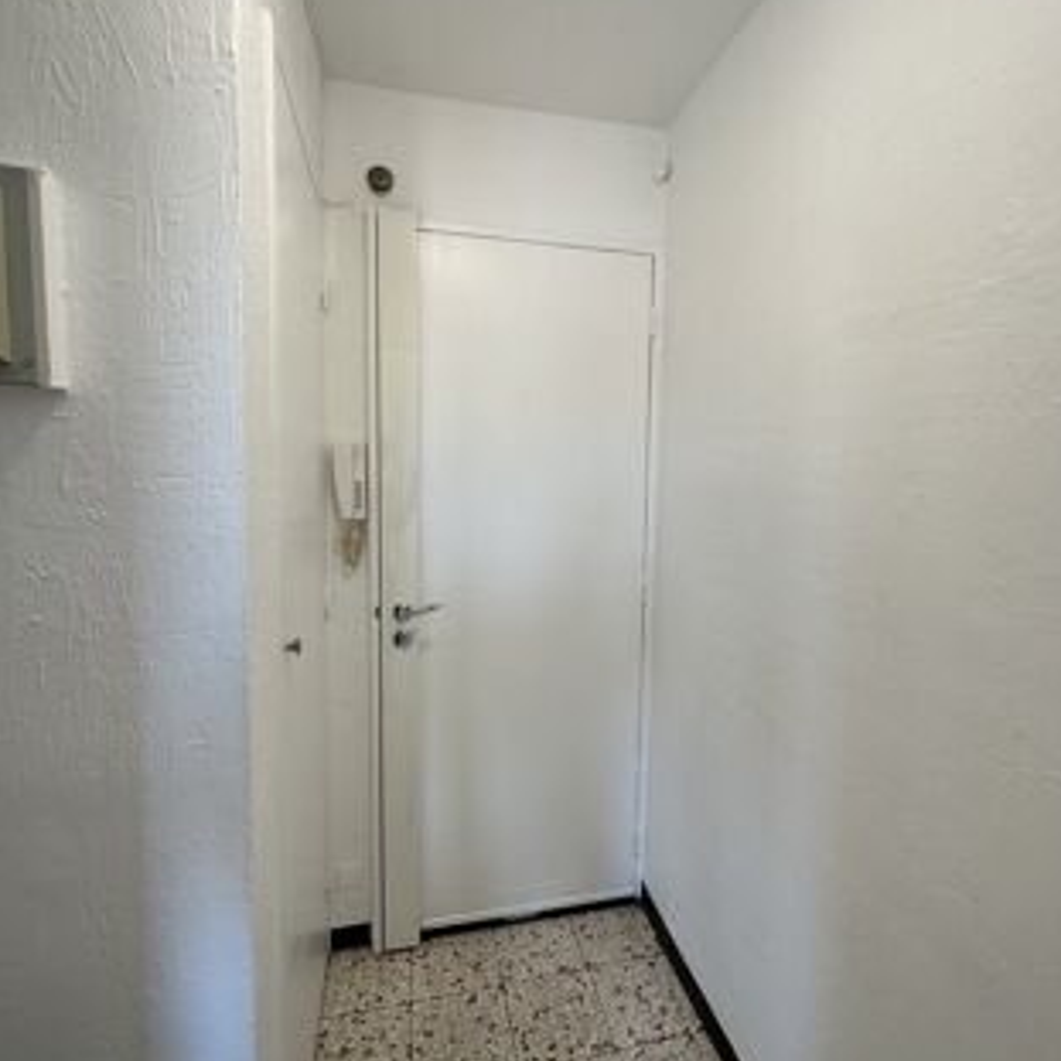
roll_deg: -0.6
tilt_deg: -4.6
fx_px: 590
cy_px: 517
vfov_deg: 84.0
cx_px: 542
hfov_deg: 84.0
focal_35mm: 17
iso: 80
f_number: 2.2
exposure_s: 1/100
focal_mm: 2.22
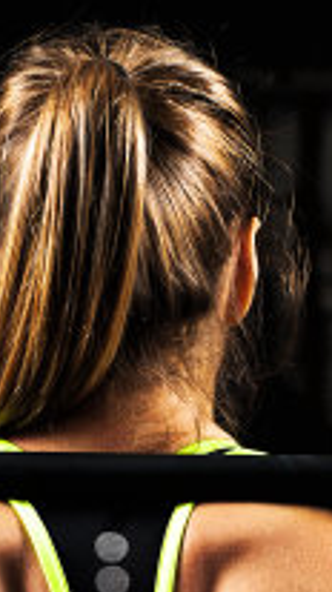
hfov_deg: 7.8
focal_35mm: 155
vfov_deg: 13.7
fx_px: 2433
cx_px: 120
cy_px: 556
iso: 100
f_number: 5.6
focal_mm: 50
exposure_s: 1/160
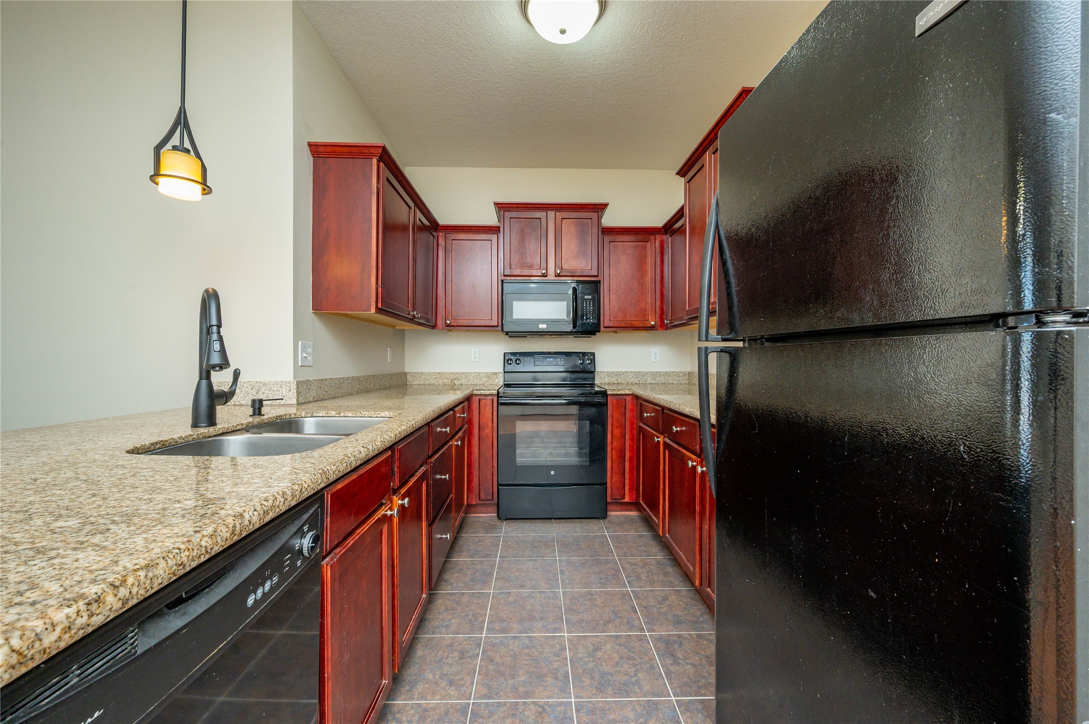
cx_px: 544
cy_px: 362
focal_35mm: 14
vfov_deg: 81.1
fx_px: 423
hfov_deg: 104.3
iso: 1250
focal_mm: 14
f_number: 10
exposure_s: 1/50
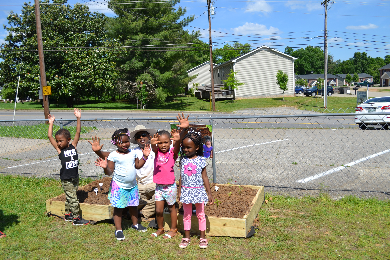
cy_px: 130
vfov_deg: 43.6
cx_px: 195
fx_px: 325
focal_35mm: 30
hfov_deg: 61.9
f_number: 7.1
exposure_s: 1/400
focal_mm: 20
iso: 100
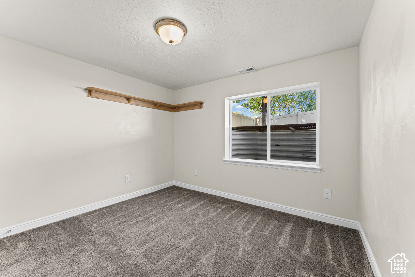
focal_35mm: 14
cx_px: 208
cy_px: 138
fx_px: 161
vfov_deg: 81.2
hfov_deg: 104.3
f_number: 9
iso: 250
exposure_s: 1/2
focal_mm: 14
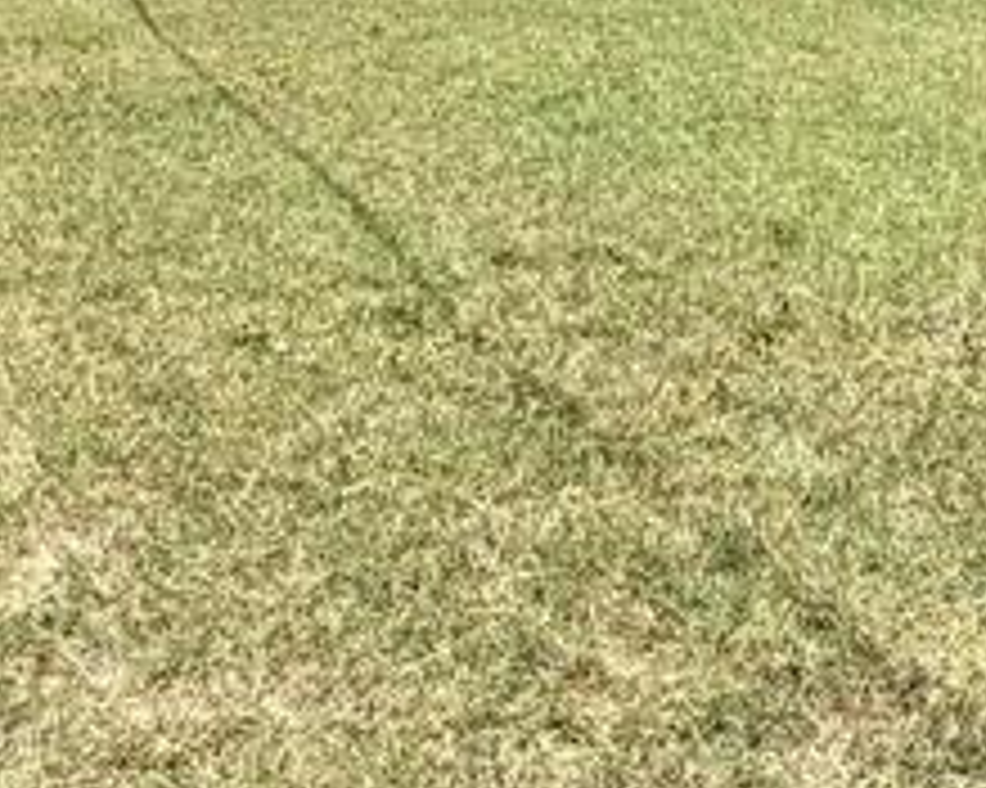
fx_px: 1867
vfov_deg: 23.1
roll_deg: -0.4
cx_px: 1072
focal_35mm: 64
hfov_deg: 27.2
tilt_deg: -9.1
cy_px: 50
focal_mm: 2.22
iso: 25
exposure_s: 1/770
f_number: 2.2
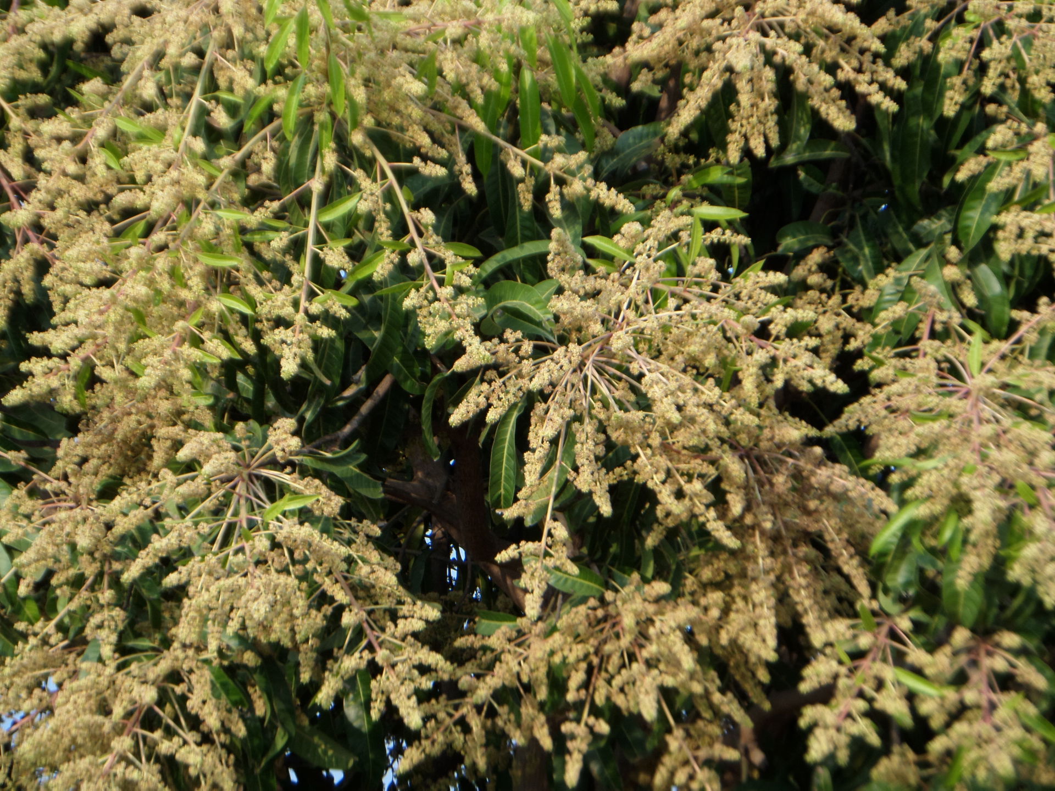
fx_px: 5425
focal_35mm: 178
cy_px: 396
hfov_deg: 11.1
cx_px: 528
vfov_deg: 8.3
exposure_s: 1/180
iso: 80
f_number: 4.4
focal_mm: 28.9
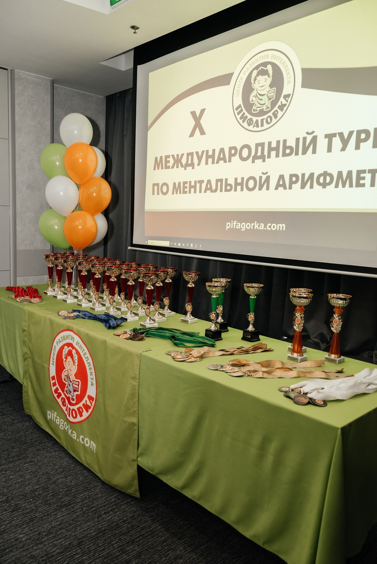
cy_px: 282
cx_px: 188
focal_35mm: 28
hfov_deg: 46.4
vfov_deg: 65.4
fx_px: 439
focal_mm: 28
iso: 2000
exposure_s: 1/160
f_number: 4.5
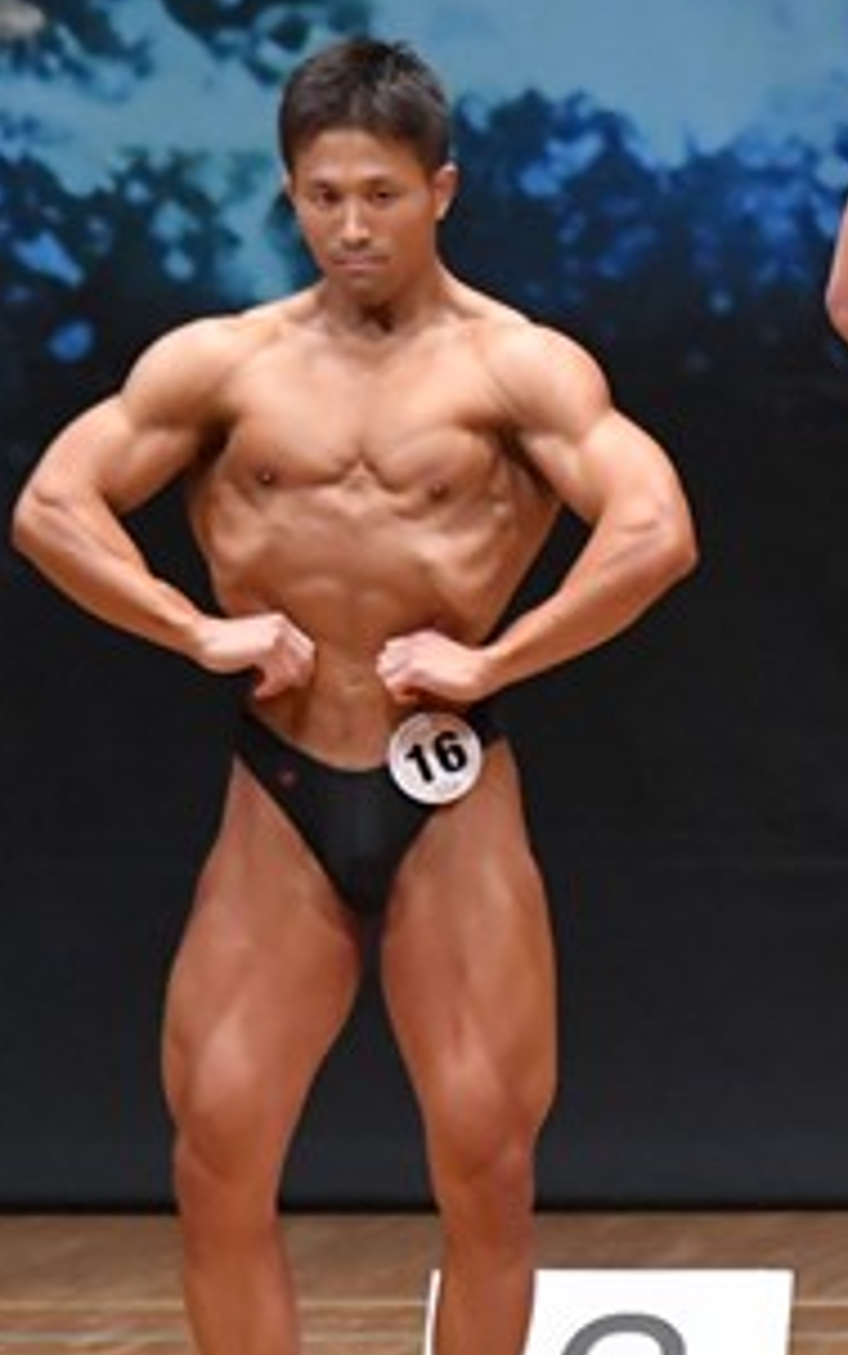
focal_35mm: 568
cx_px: 1205
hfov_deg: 2.3
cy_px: 812
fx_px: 20983
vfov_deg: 3.7
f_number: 5.6
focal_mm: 145
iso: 6400
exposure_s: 1/400
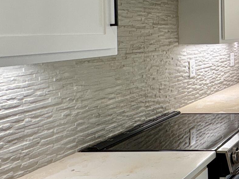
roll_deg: +1.0
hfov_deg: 26.0
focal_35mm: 54
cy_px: 32
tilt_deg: -0.1
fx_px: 373
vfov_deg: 26.4
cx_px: 361
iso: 64
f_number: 2.2
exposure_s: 1/125
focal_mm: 2.22
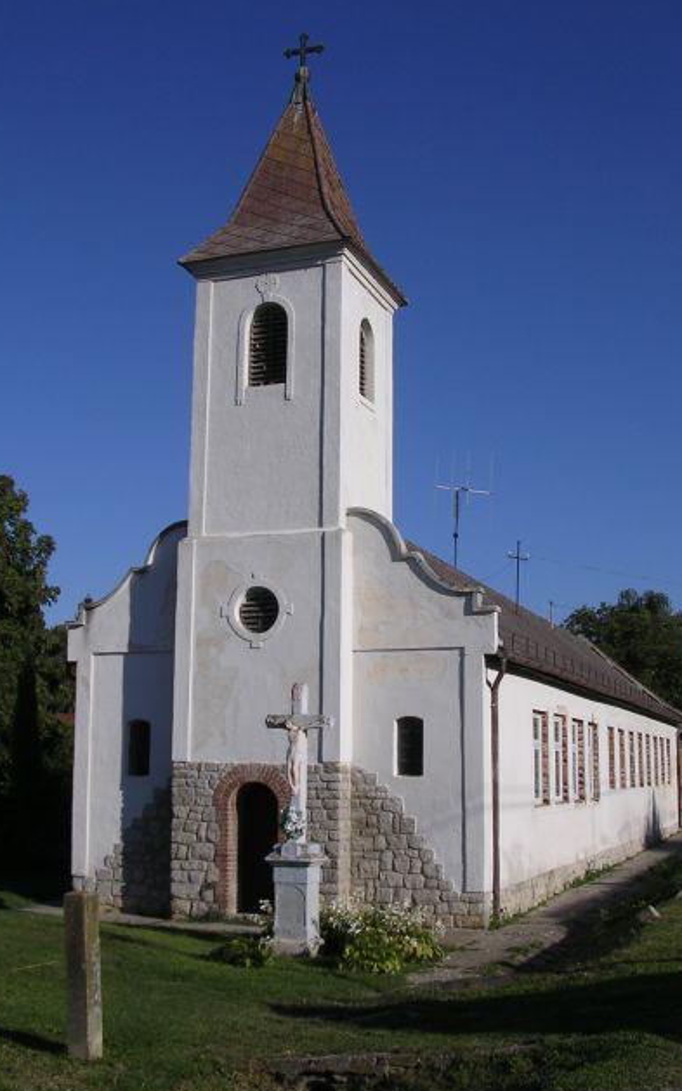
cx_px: 364
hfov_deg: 31.2
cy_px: 546
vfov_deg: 48.2
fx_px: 1220
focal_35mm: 41
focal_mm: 5.8
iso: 100
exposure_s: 1/562
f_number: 5.6
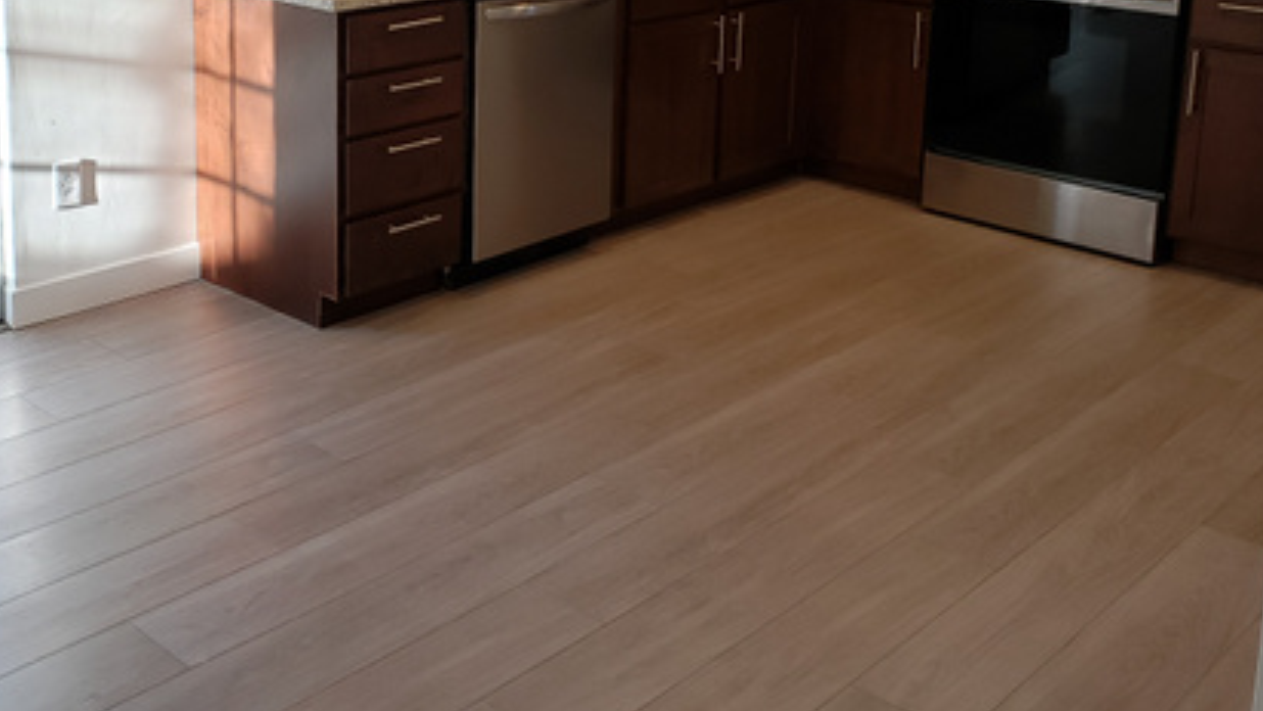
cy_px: 83
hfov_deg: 45.8
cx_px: 445
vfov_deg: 26.3
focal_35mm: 44
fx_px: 1474
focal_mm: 4.3
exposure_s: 1/120
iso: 100
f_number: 2.4
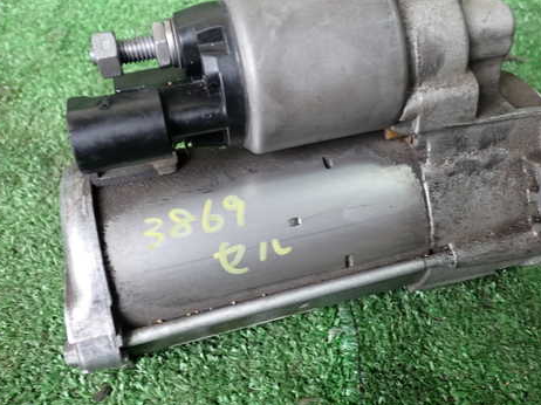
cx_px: 317
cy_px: 178
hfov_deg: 47.7
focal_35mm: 39
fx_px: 609
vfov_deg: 36.7
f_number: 2.3
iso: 200
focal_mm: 5.4
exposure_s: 1/30
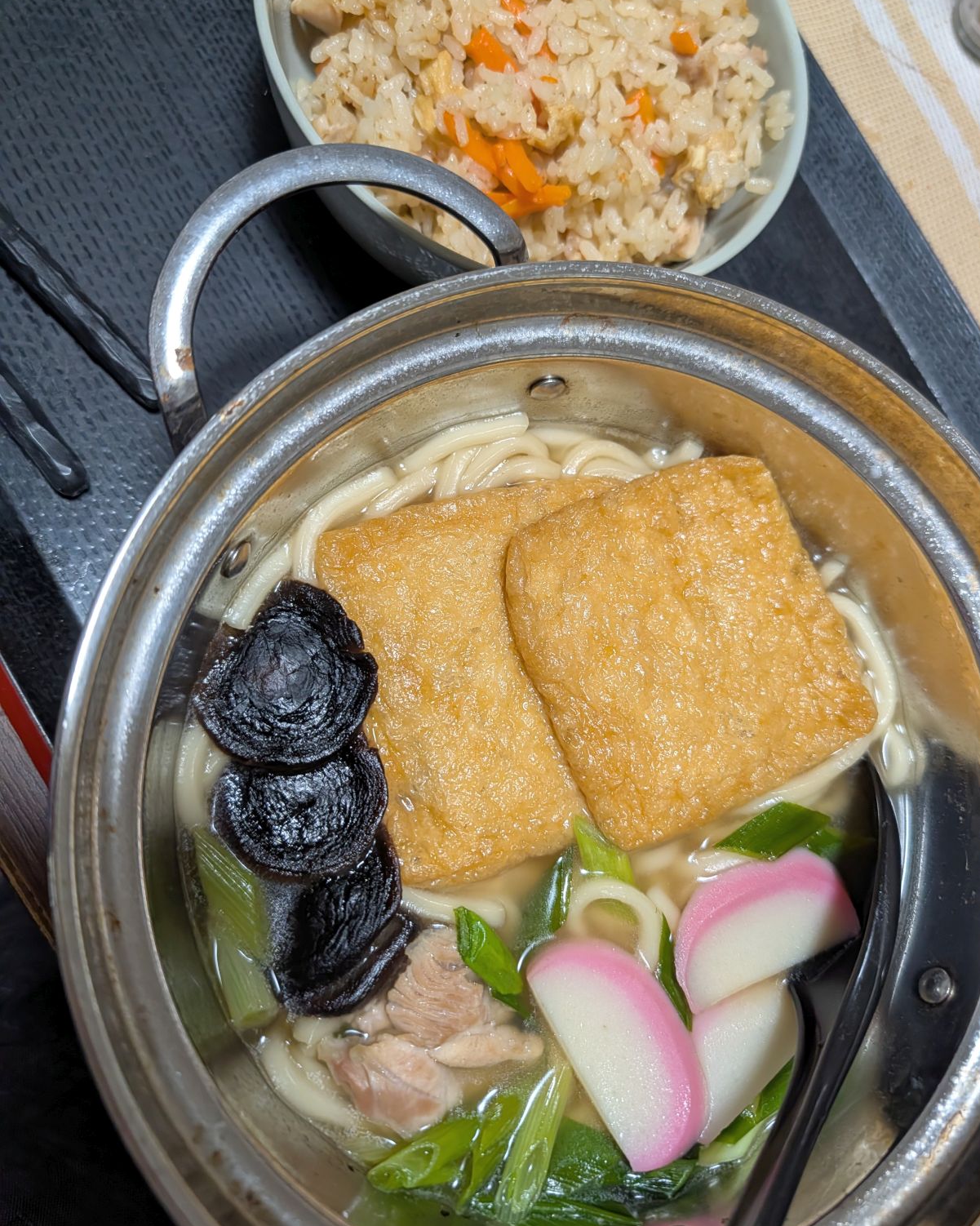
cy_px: 594
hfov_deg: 56.8
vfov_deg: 68.1
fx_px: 907
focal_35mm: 25
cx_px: 491
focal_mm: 6.9
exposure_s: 1/120
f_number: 1.68
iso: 1021
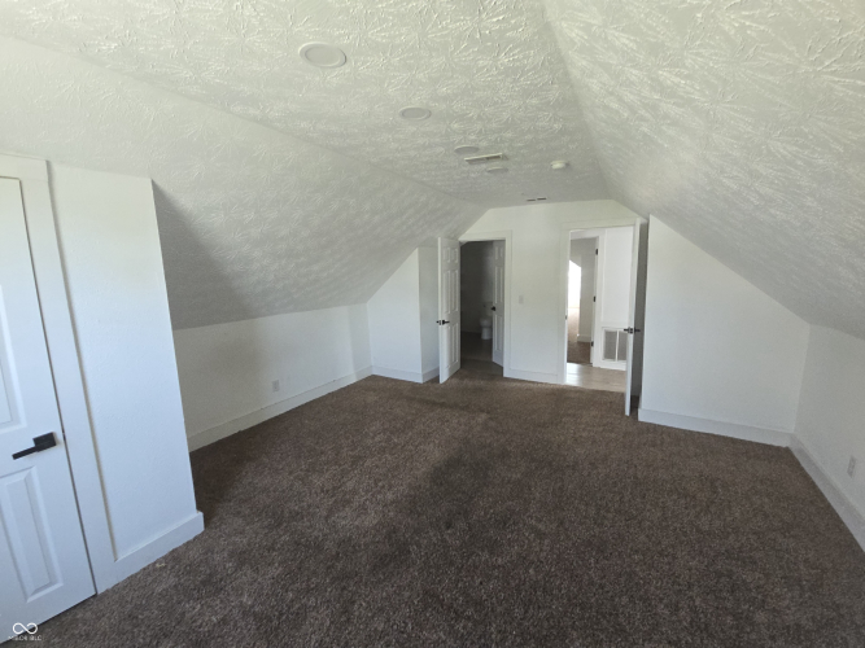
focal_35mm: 13
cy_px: 324
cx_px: 432
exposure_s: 1/60
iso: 160
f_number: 2.2
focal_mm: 2.2
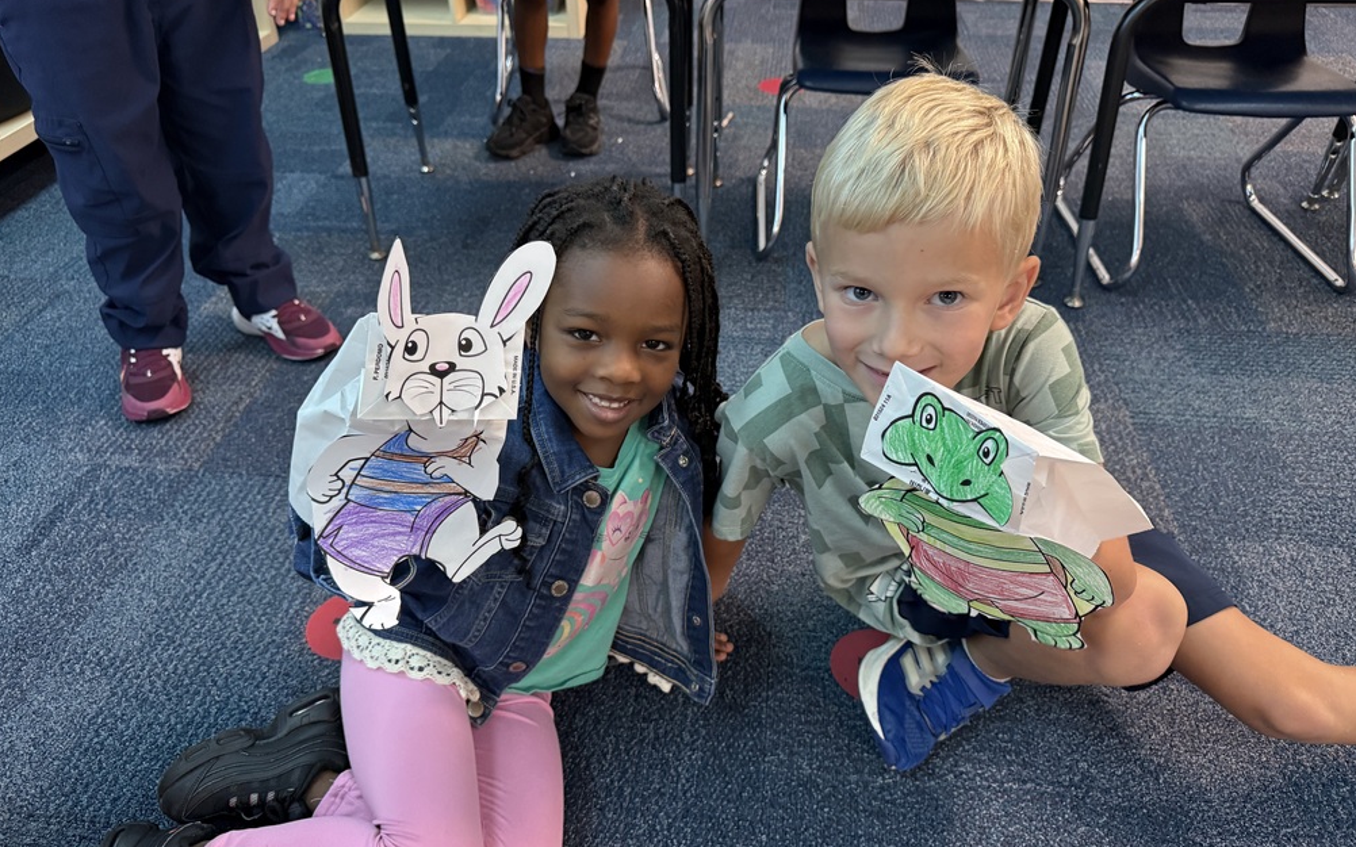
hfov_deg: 70.4
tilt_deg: -37.2
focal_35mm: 26
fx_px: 961
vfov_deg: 47.6
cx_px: 679
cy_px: 414
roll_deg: +1.1
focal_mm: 6.76
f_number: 1.78
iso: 320
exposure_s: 1/60
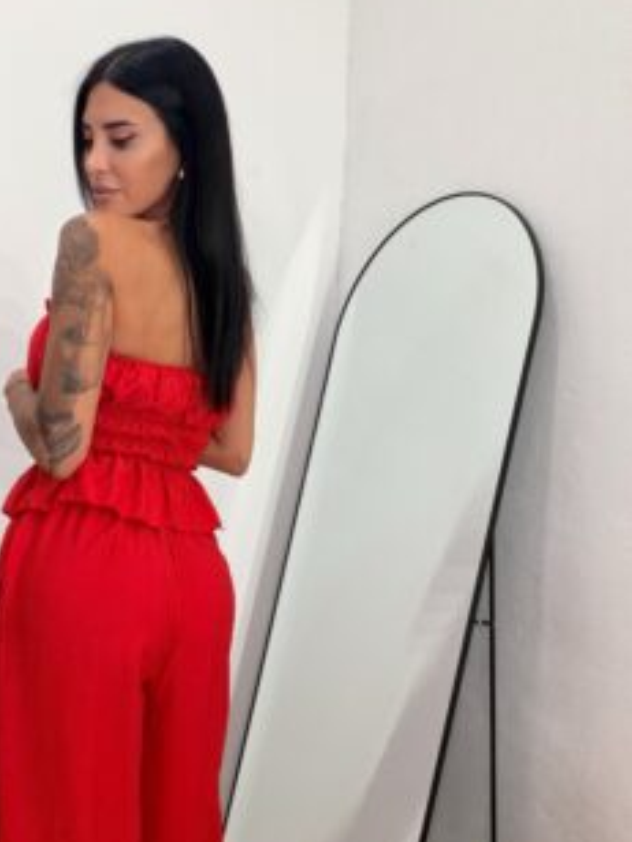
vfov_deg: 47.5
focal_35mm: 39
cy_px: 511
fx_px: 949
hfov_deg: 36.5
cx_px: 224
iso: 64
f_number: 1.9
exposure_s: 1/83
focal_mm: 2.71
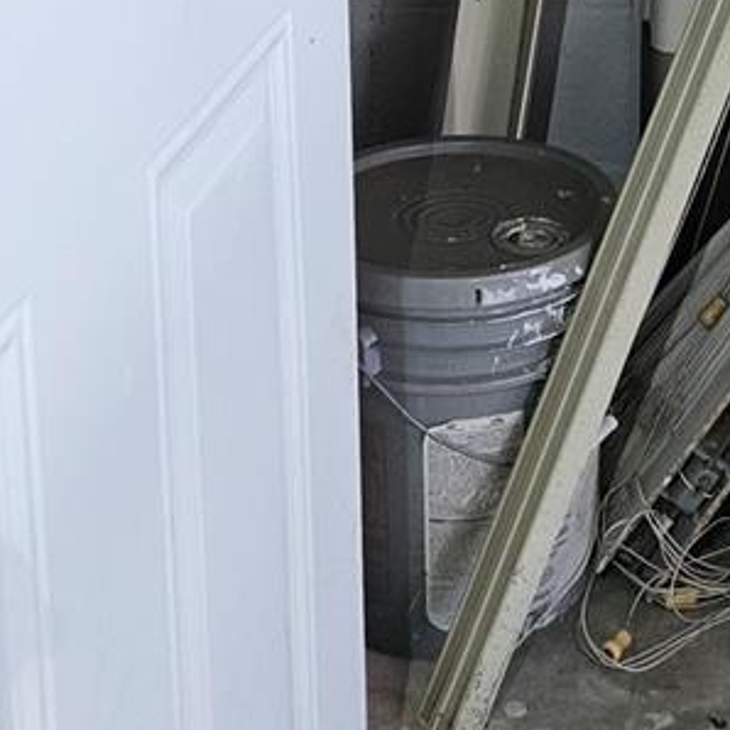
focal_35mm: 82
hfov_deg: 20.6
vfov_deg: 19.1
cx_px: 688
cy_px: -289
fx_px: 1956
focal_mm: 5.4
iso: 160
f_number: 1.8
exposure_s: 1/207
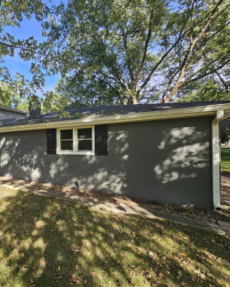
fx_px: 145
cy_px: 144
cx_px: 49
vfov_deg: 89.7
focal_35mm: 17
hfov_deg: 70.0
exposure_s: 1/350
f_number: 2.2
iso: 50
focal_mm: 2.2
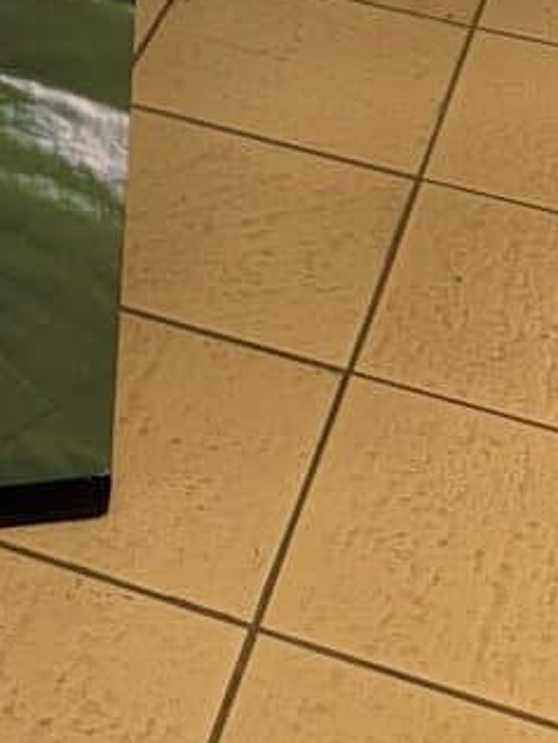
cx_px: -79
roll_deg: -2.4
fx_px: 2320
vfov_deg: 15.0
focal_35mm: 108
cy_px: -722
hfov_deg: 13.4
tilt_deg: -12.9
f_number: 1.78
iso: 200
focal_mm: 6.76
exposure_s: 1/100
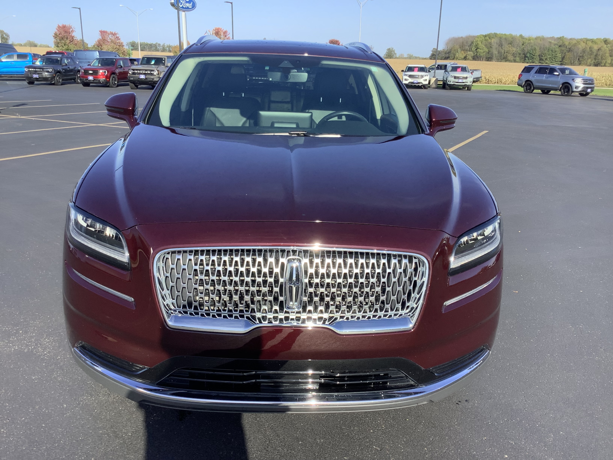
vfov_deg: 45.4
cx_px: 306
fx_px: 549
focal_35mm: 31
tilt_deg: -17.6
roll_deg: -0.2
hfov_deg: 58.4
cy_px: 230
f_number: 2.4
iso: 25
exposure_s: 1/554
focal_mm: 3.3
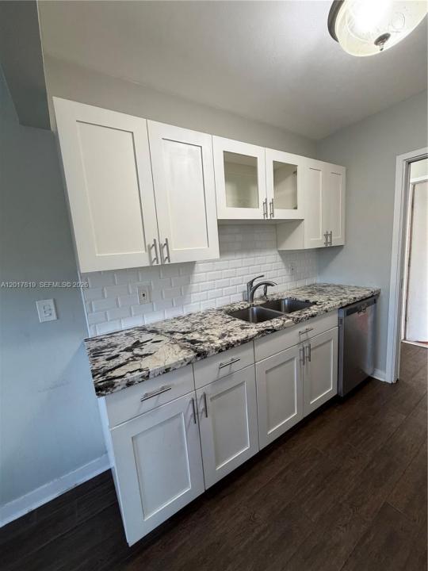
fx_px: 231
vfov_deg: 102.1
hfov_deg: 85.7
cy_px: 286
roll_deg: +4.2
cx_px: 214
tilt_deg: -9.7
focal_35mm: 14
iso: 200
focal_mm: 2.22
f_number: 2.2
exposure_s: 1/60
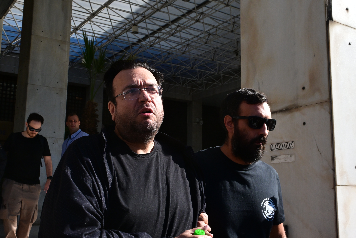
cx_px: 178
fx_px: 415
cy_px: 119
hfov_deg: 46.4
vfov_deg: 31.9
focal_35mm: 42
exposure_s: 1/800
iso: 1000
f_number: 11
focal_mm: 28
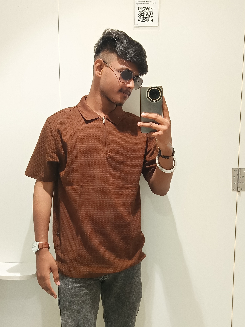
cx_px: 122
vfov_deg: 39.7
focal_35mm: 48
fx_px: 453
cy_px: 164
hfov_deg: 30.3
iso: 320
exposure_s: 1/50
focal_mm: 5.24
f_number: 1.75
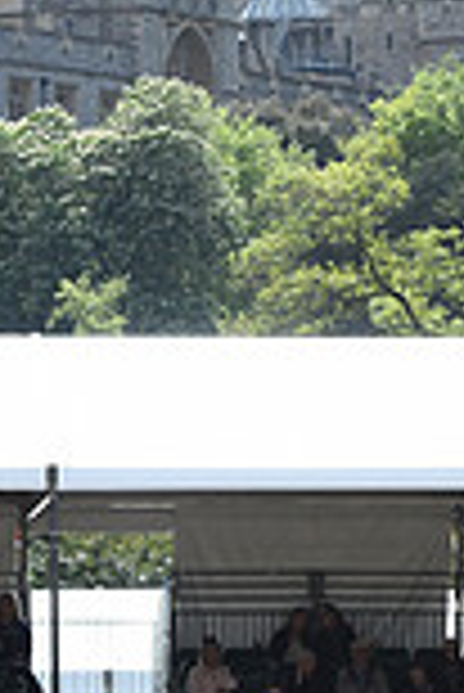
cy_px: 436
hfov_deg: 3.8
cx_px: 1018
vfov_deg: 5.8
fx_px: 6905
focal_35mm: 358
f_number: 4.5
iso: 250
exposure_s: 1/1250
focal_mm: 95
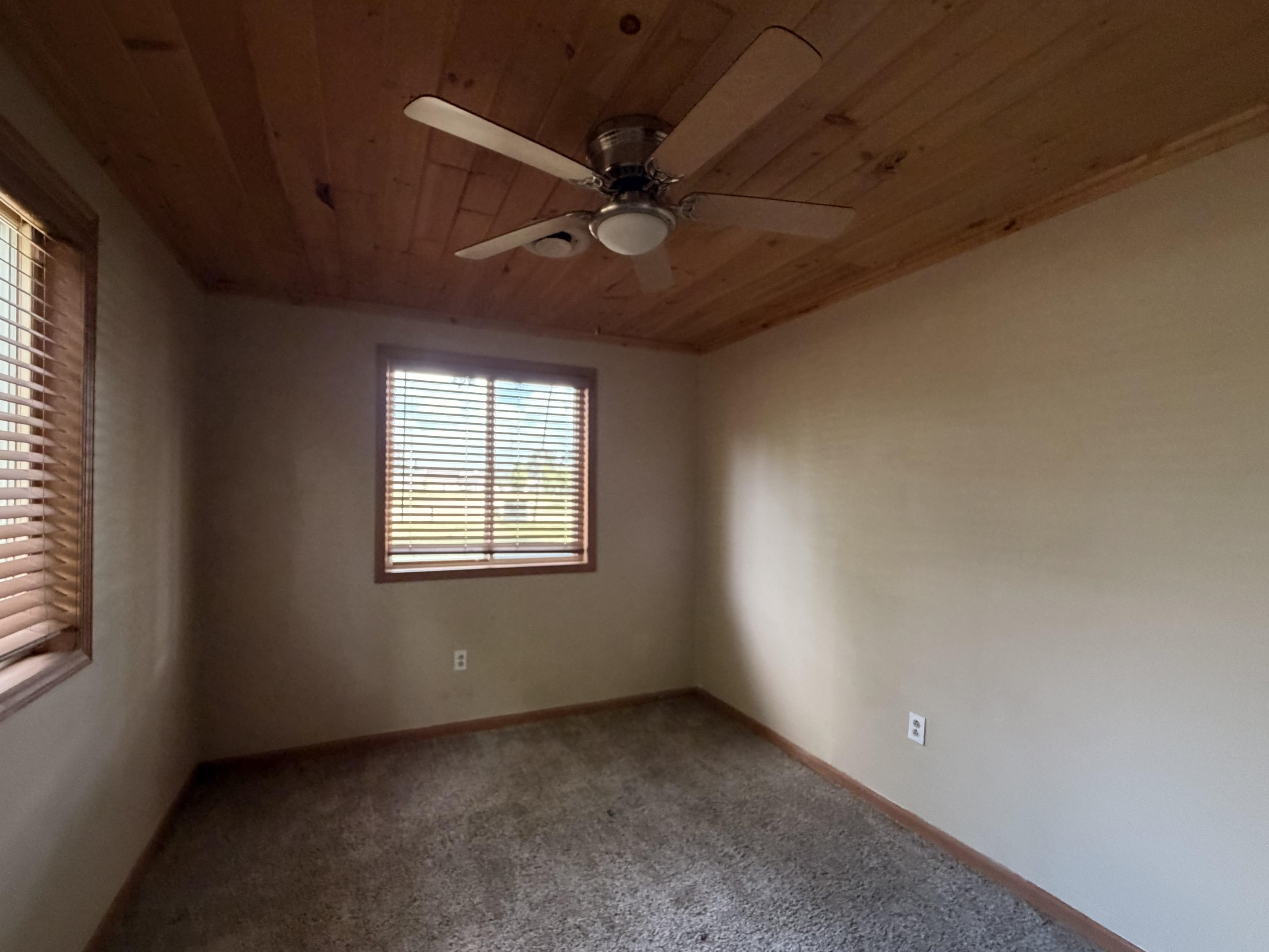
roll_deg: -0.5
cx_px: 608
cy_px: 491
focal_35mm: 15
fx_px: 550
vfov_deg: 81.7
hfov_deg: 98.1
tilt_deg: +0.9
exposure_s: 1/60
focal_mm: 2.22
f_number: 2.2
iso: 500
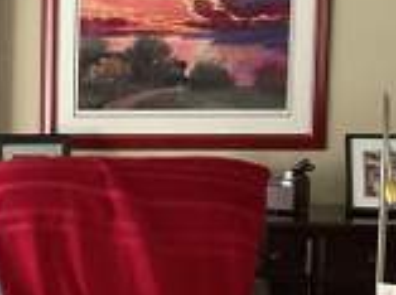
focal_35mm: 95
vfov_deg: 15.5
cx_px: -149
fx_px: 1084
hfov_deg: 18.9
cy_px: 171
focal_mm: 3.3
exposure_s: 1/60
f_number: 2.4
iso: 200
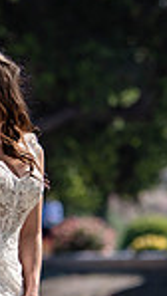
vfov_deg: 6.2
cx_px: -60
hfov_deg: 3.5
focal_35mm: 347
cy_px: 200
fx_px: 2727
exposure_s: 1/4000
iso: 31
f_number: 2
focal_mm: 85
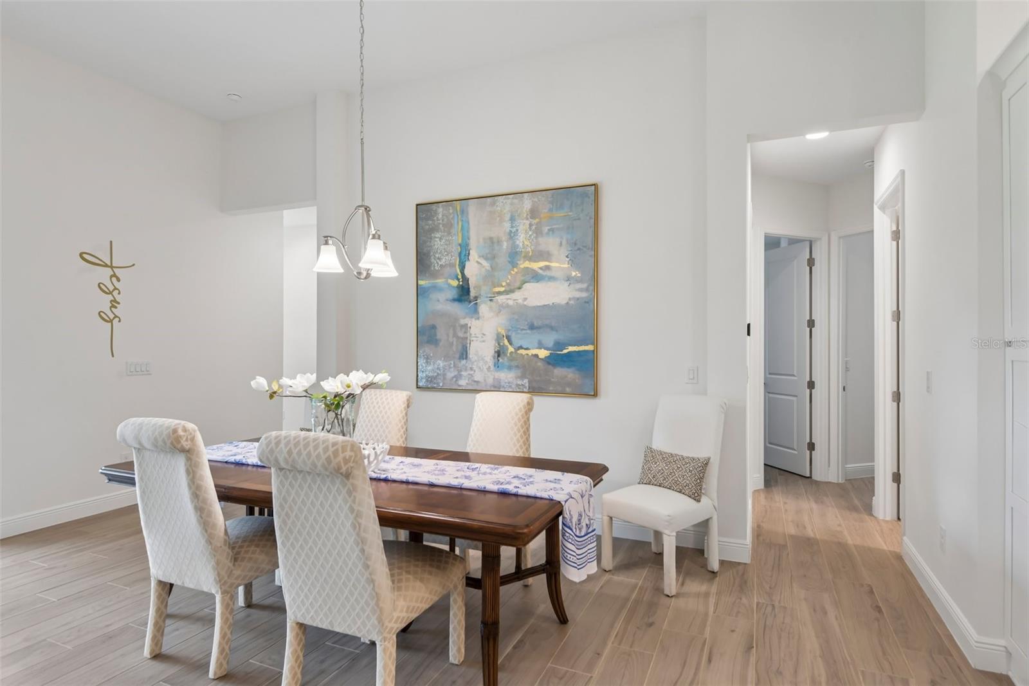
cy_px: 343
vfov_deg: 64.5
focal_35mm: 19
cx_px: 514
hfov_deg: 86.9
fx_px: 543
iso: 400
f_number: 8
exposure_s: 1/13
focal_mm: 19
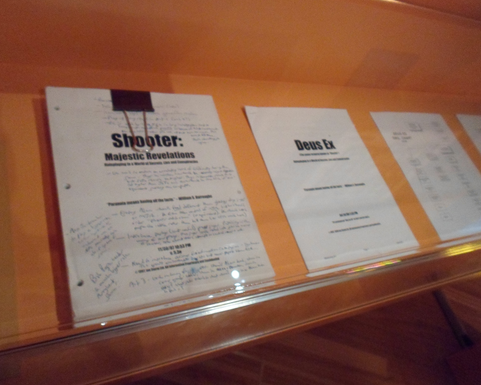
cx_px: 262
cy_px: 186
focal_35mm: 27
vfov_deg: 53.2
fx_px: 384
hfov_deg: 64.0
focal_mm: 4.5
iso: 400
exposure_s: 1/30
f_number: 2.5
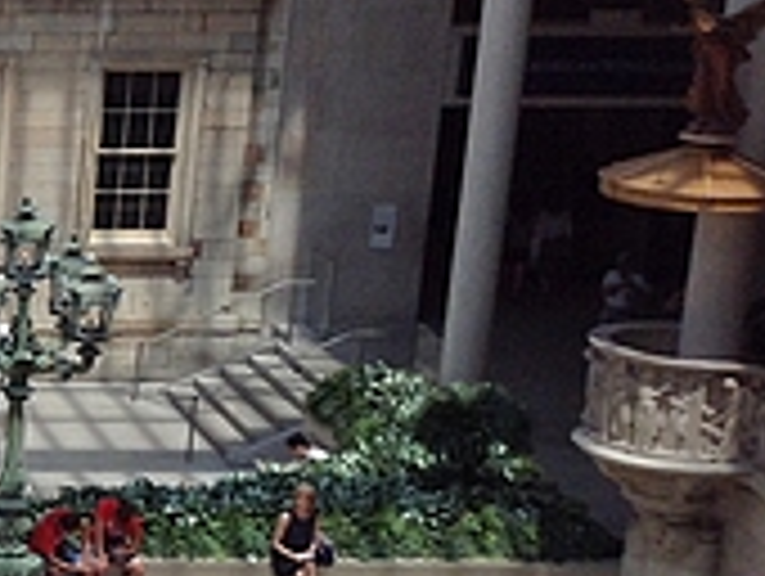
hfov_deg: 14.4
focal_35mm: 124
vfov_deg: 11.9
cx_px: -522
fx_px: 2744
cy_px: 454
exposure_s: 1/215
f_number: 2.4
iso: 32
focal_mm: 3.3
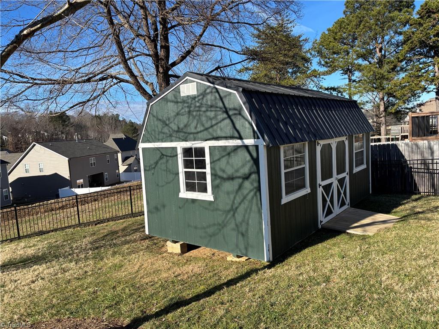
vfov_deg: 53.1
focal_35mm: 26
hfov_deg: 67.3
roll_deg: +3.5
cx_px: 220
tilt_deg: -6.0
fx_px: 330
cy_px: 164
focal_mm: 5.96
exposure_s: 1/1876
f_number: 1.6
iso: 50
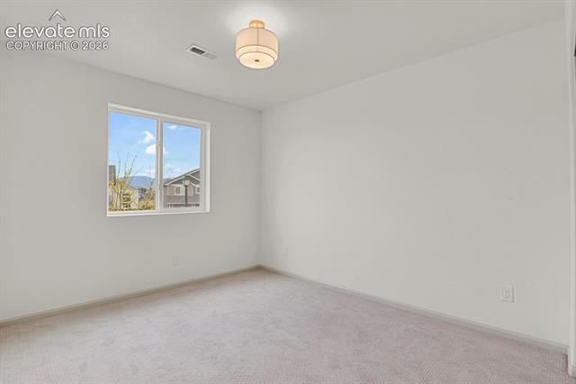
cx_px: 288
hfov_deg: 93.3
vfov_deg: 70.4
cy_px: 192
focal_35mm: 17
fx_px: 272
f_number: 8
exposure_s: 1/3
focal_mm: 17
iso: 250
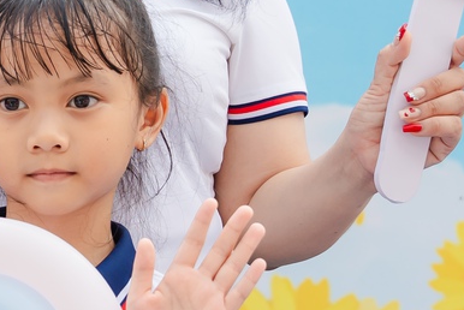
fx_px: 2277
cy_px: -2
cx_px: -118
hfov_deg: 11.4
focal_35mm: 177
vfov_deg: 7.8
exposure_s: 1/640
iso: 160
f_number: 3.5
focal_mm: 34.1
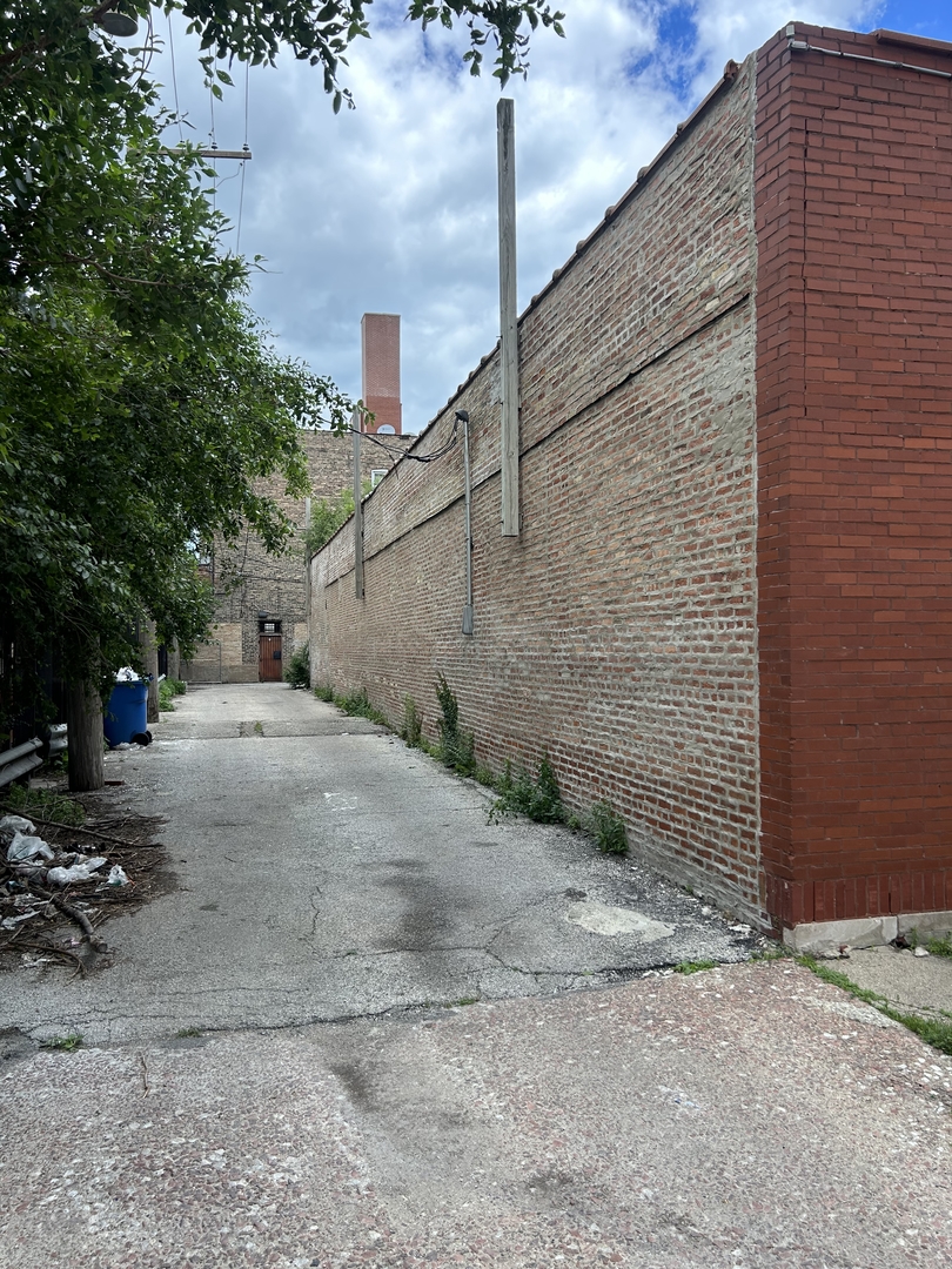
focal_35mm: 26
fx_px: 953
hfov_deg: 53.1
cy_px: 634
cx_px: 476
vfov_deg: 67.3
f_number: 1.5
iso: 50
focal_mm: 5.7
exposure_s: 1/1224
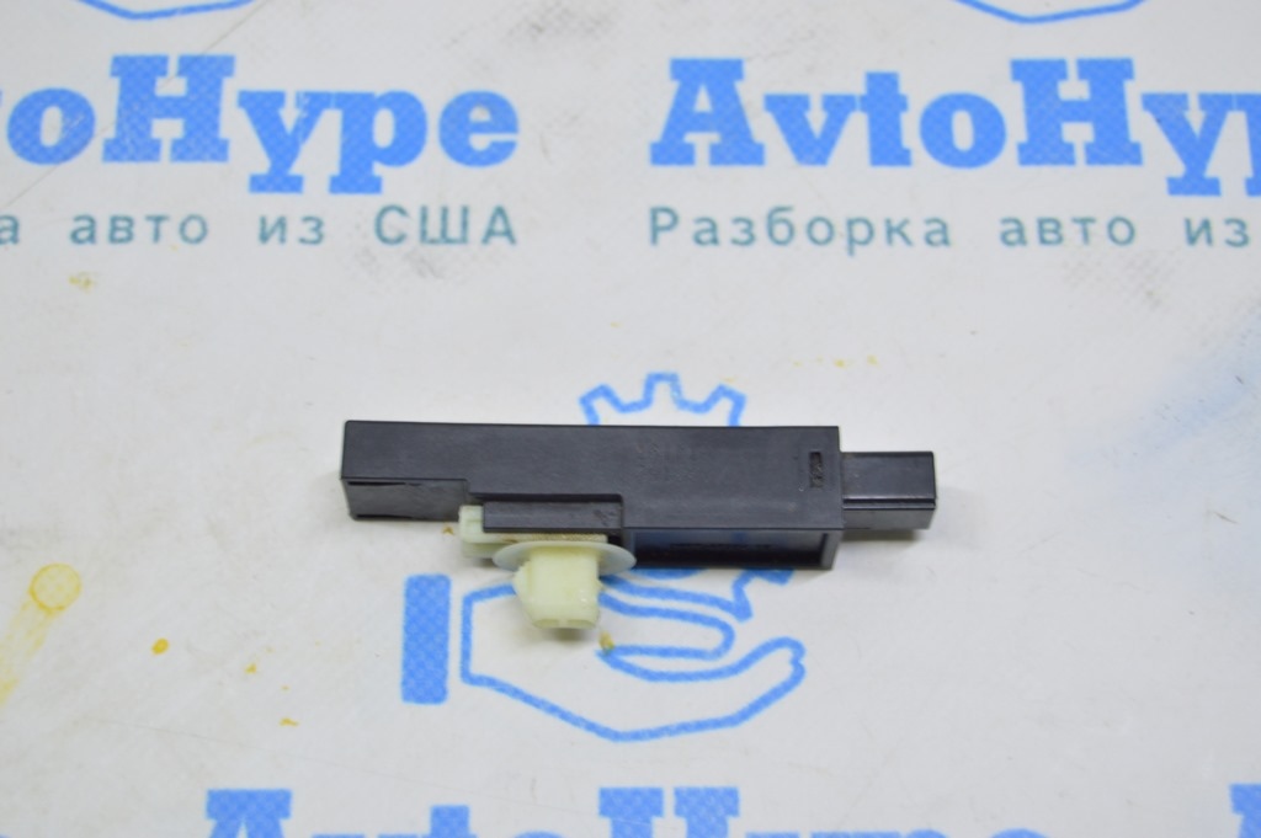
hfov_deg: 29.9
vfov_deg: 20.1
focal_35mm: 68
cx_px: 630
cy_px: 419
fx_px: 2362
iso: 400
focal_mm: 45
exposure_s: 1/20
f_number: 5.6
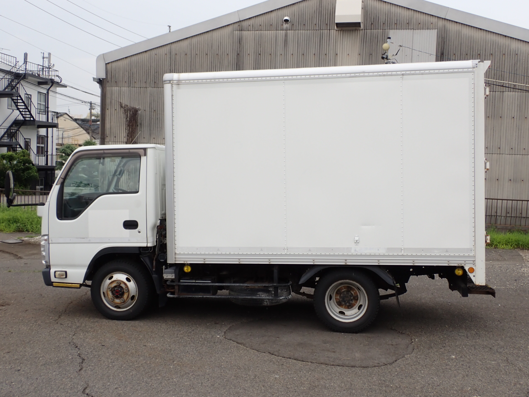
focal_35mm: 38
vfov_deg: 37.7
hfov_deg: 49.0
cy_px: 198
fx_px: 581
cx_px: 264
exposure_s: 1/640
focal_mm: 6.83
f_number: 3.5
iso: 100
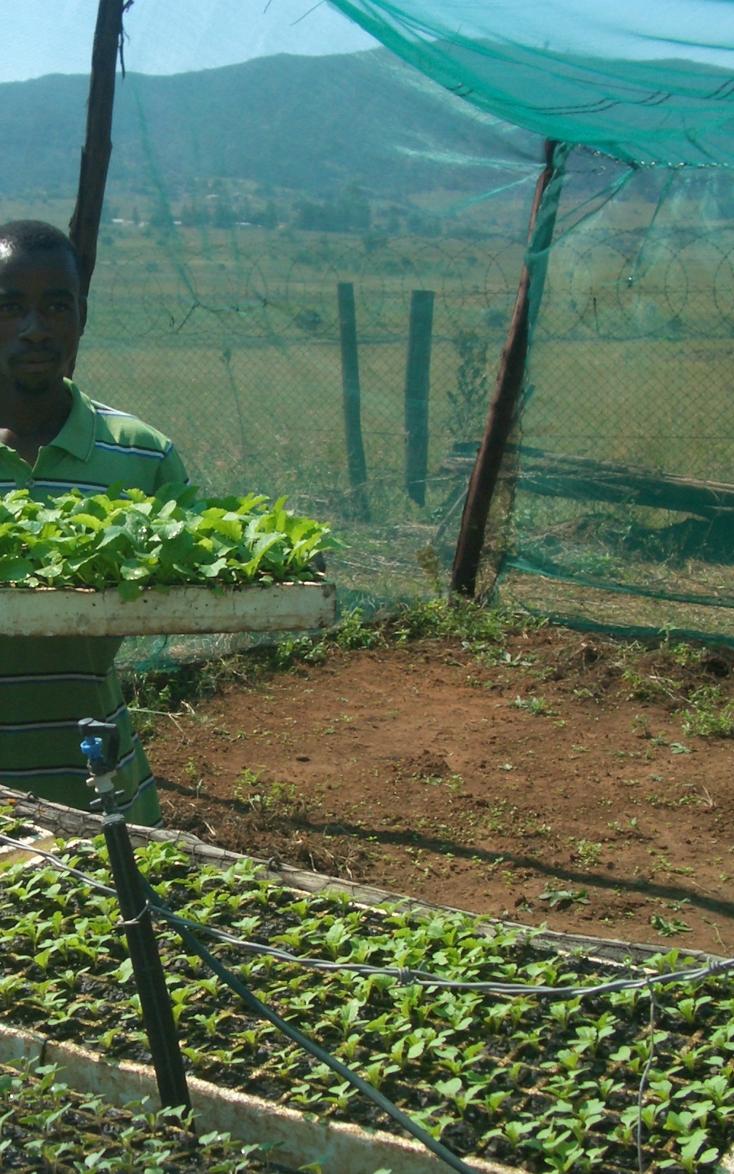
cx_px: 53
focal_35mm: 53
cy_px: 614
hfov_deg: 23.7
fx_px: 1696
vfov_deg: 38.2
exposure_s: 1/320
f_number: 4.3
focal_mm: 5.8
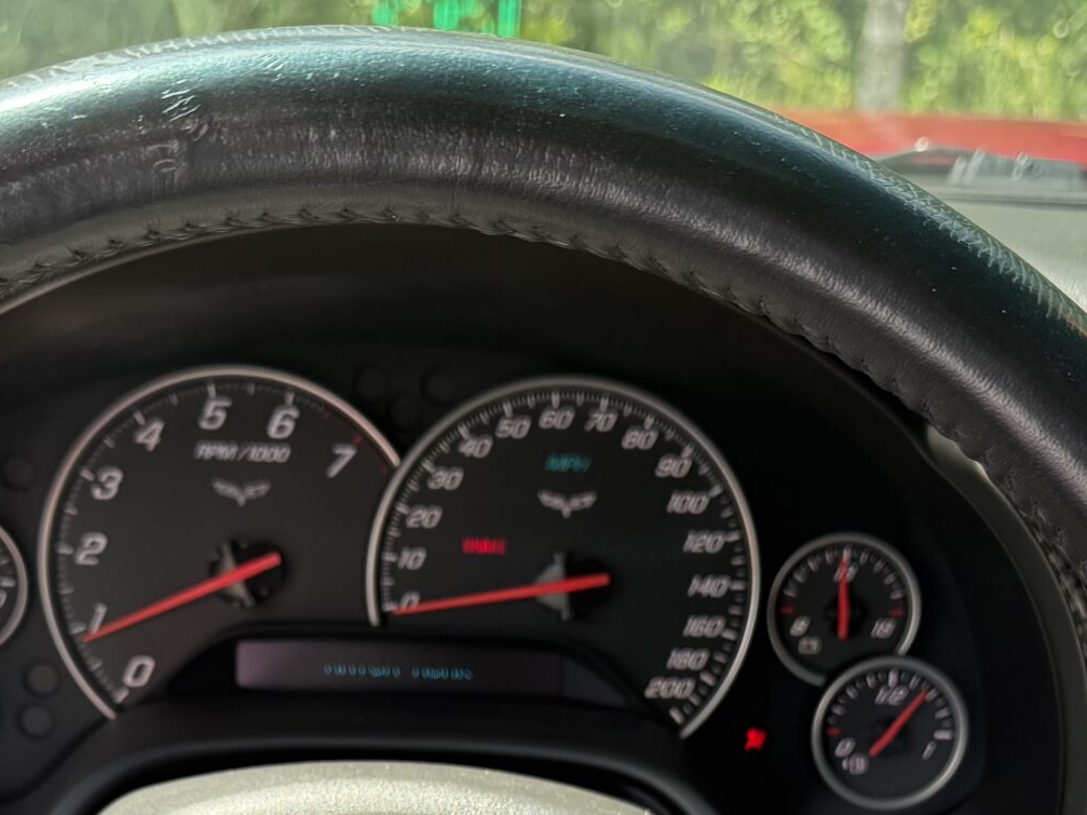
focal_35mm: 61
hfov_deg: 31.7
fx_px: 1915
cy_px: 1034
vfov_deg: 21.8
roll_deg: -3.7
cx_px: 489
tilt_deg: -28.1
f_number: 1.78
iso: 100
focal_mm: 6.76
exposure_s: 1/376
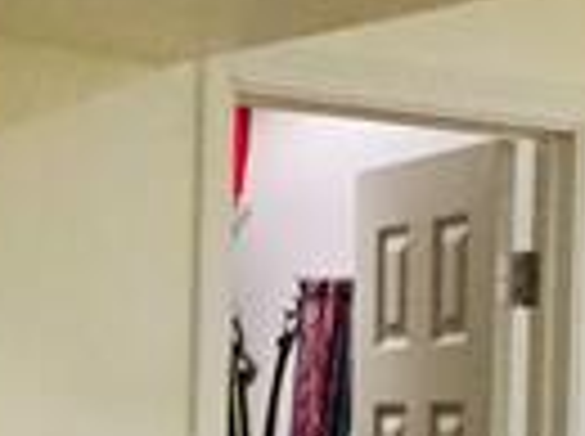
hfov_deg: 12.8
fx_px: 2581
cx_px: 508
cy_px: 681
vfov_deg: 9.4
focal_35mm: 153
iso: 320
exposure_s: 1/15
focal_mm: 3.3
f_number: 2.4
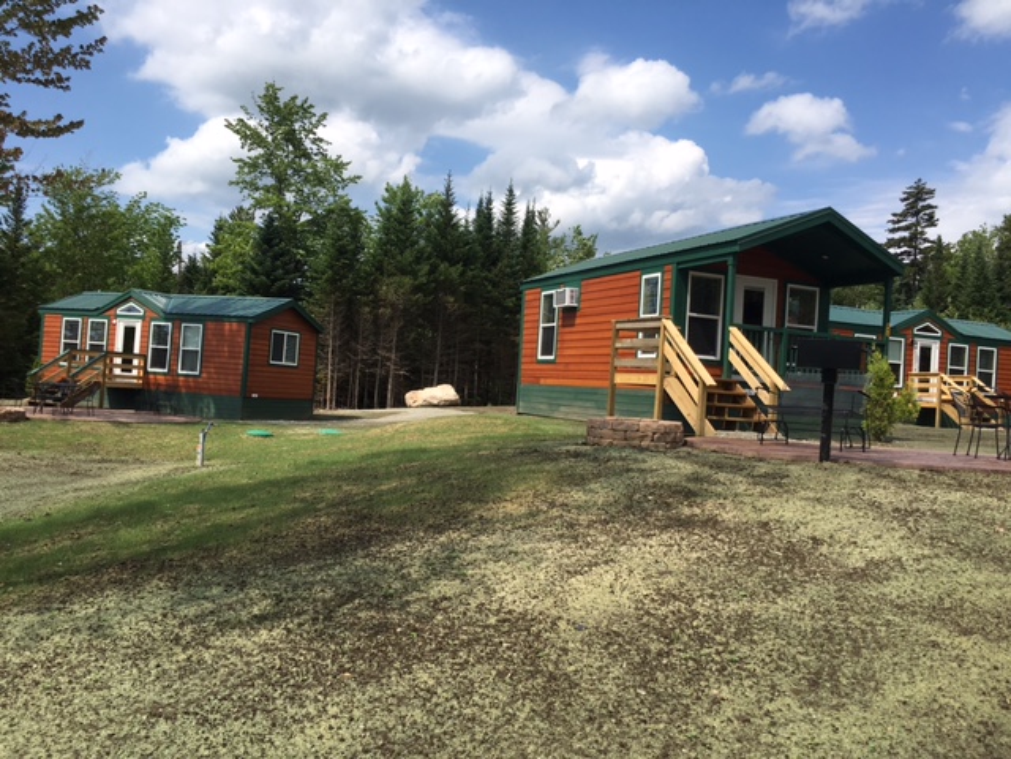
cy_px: 380
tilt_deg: +1.7
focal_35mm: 29
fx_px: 847
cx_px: 506
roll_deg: -5.1
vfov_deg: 48.2
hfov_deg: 61.7
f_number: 2.2
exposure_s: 1/2331
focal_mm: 4.15
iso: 25
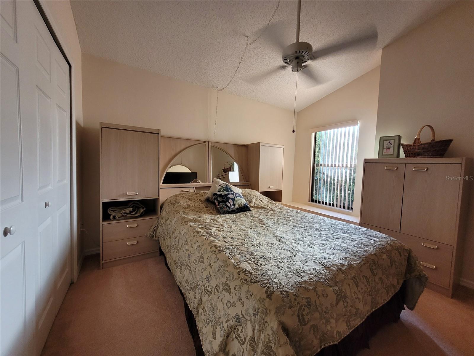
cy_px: 178
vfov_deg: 89.9
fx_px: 178
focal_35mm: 13
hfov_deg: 106.2
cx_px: 237
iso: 200
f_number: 2.2
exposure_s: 1/60
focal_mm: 1.74
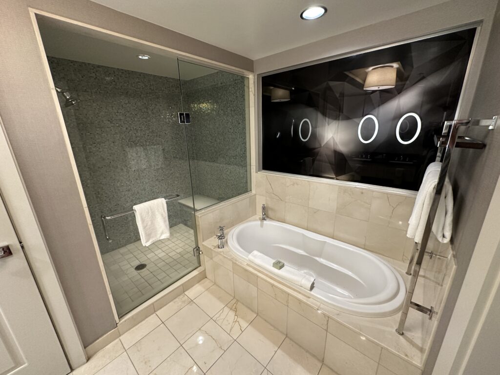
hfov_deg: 102.1
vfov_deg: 85.7
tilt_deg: -18.1
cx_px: 250
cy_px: 188
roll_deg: +1.4
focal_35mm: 14
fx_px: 202
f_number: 2.2
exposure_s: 1/60
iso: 250
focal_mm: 2.22
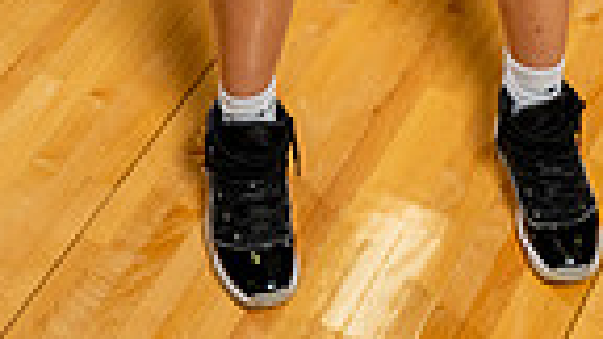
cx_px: 423
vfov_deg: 8.3
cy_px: -490
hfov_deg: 16.0
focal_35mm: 134
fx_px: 2143
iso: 400
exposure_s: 1/250
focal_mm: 41
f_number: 5.6
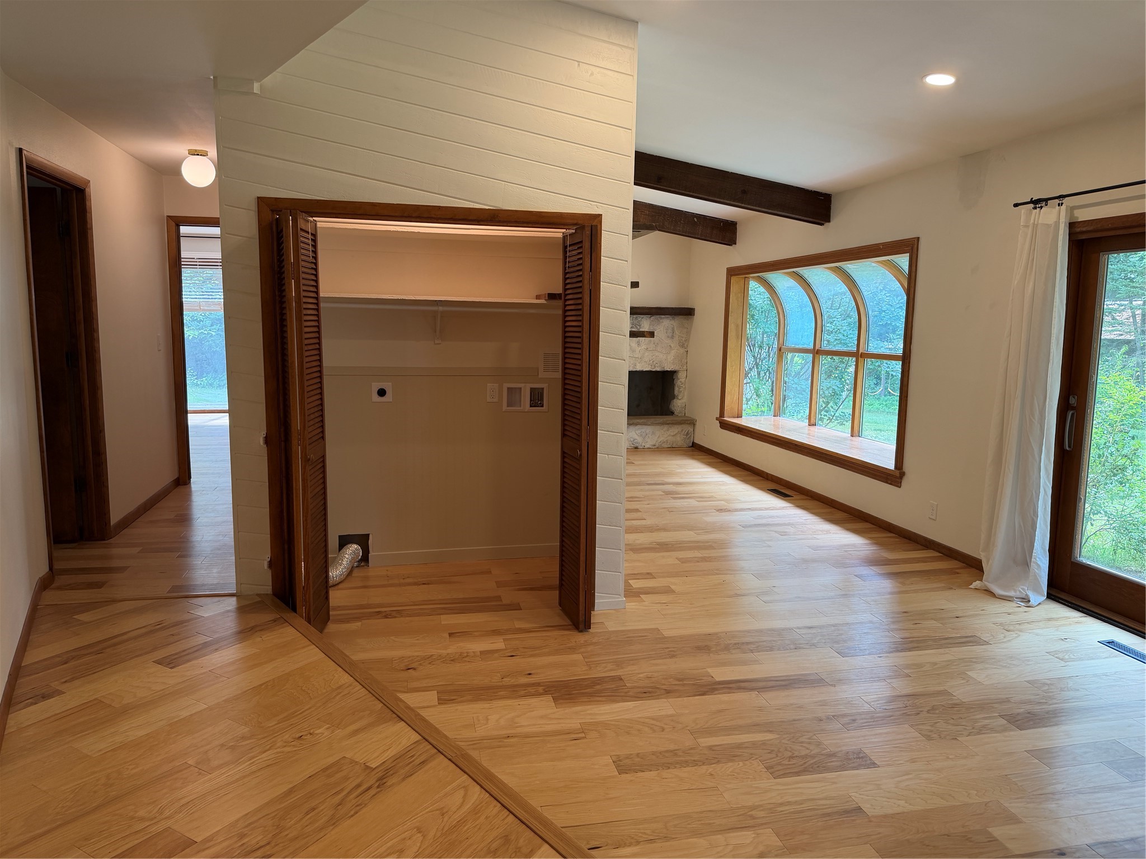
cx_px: 573
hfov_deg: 71.6
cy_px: 430
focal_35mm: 24
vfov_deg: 56.8
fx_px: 795
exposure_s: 1/120
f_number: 1.78
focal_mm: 6.76
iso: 125
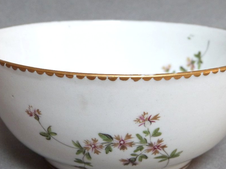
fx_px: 450
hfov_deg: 28.2
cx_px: 122
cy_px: 82
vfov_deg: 21.3
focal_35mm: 69
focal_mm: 8.3
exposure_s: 1/60
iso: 250
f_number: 3.2
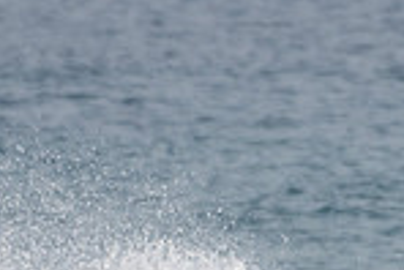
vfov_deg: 0.7
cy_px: 435
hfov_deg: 1.1
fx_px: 21129
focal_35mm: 1881
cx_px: 658
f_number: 5.6
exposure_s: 1/1600
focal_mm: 320
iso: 450
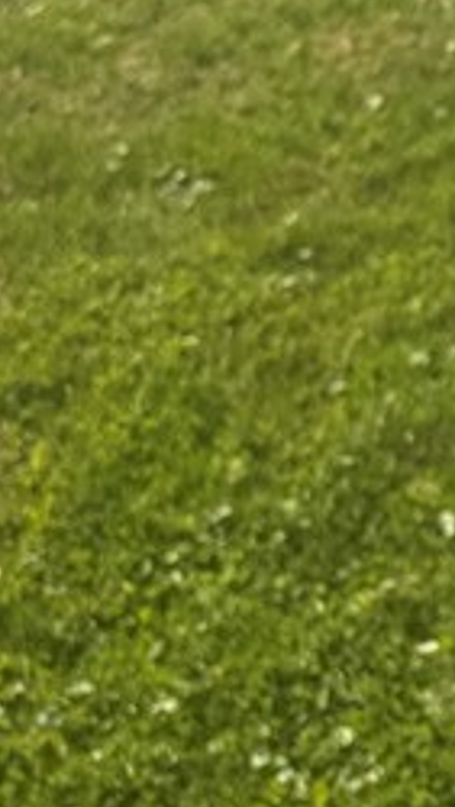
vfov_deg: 16.8
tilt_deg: -5.0
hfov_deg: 10.5
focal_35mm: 107
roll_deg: -2.4
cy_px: -623
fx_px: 2290
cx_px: 878
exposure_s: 1/3597
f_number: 1.78
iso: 80
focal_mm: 6.76
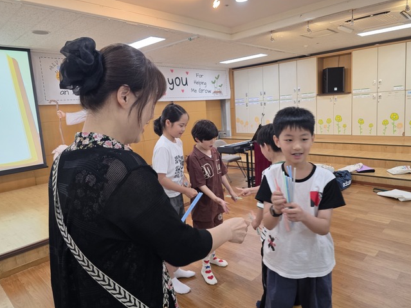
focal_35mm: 24
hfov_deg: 71.6
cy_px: 152
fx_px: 285
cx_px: 208
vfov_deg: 56.8
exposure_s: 1/120
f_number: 1.7
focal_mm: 6.3
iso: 200
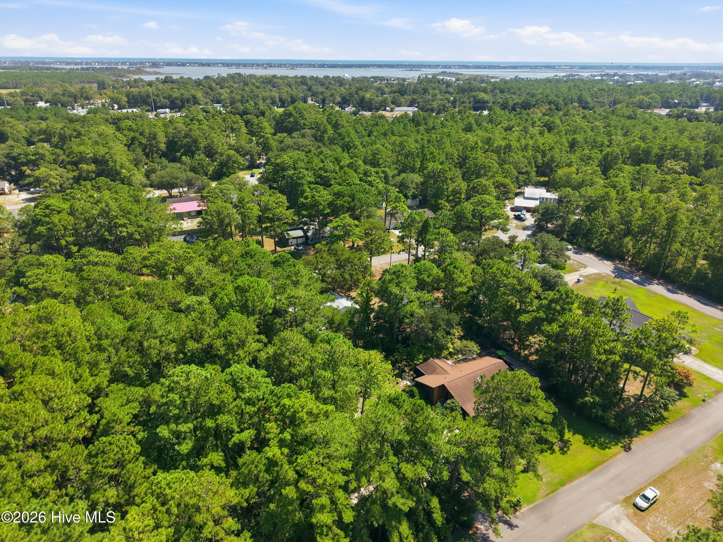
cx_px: 362
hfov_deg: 71.6
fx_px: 501
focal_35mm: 24
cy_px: 271
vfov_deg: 56.8
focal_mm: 8.7
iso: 220
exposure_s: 1/640
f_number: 1.8
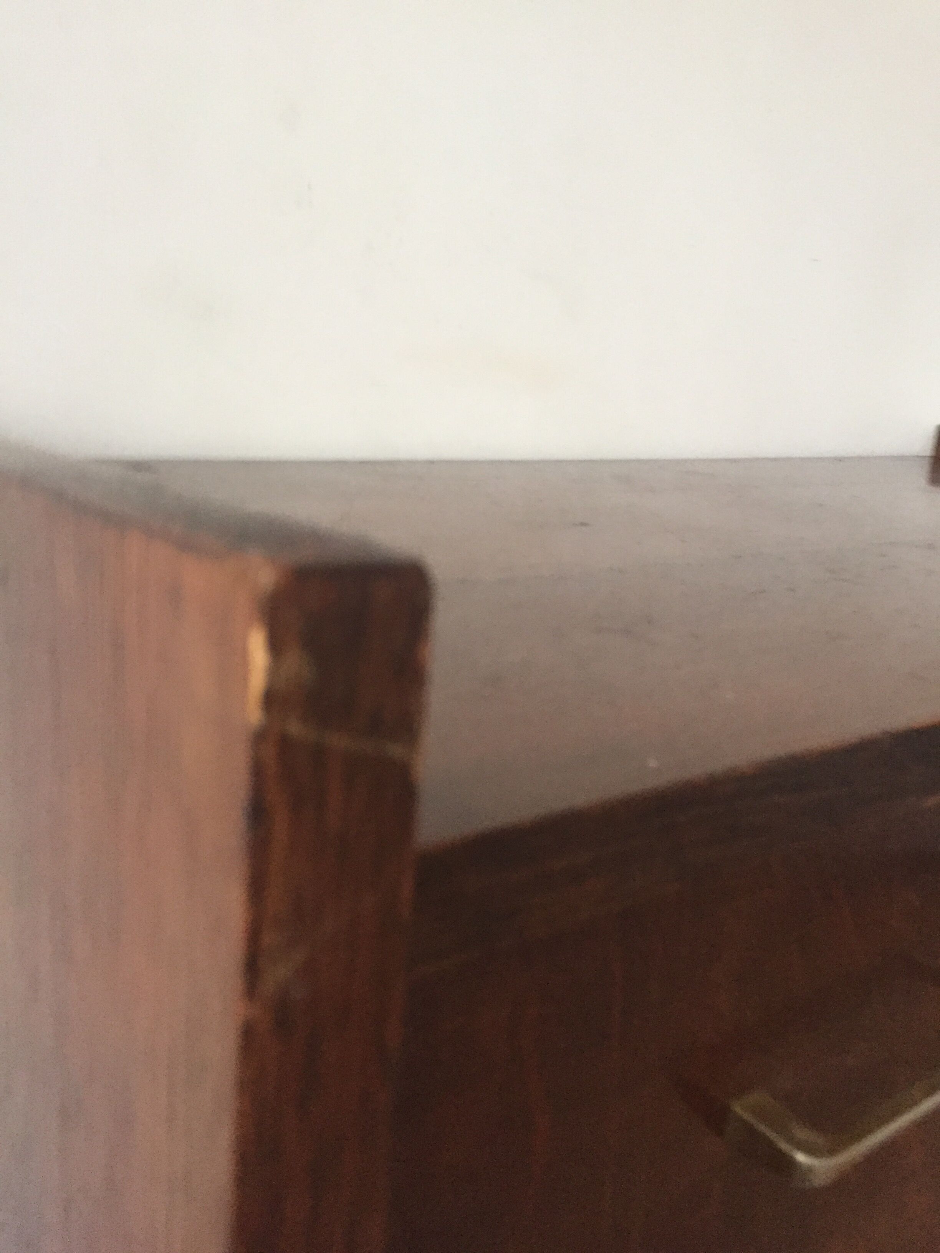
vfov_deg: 61.7
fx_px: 1050
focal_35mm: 29
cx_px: 470
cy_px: 626
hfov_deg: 48.2
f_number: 2.2
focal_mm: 4.15
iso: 320
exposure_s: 1/17
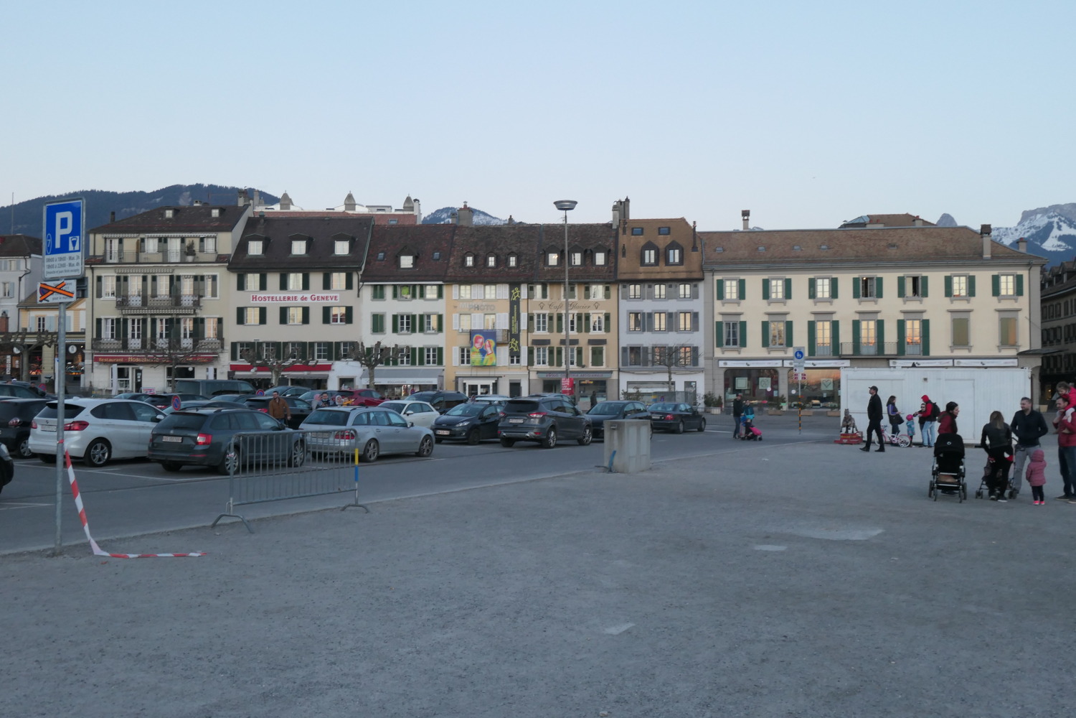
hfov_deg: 50.7
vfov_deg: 35.1
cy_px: 359
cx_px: 538
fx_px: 1136
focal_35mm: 38
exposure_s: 1/125
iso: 400
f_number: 3.8
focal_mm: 14
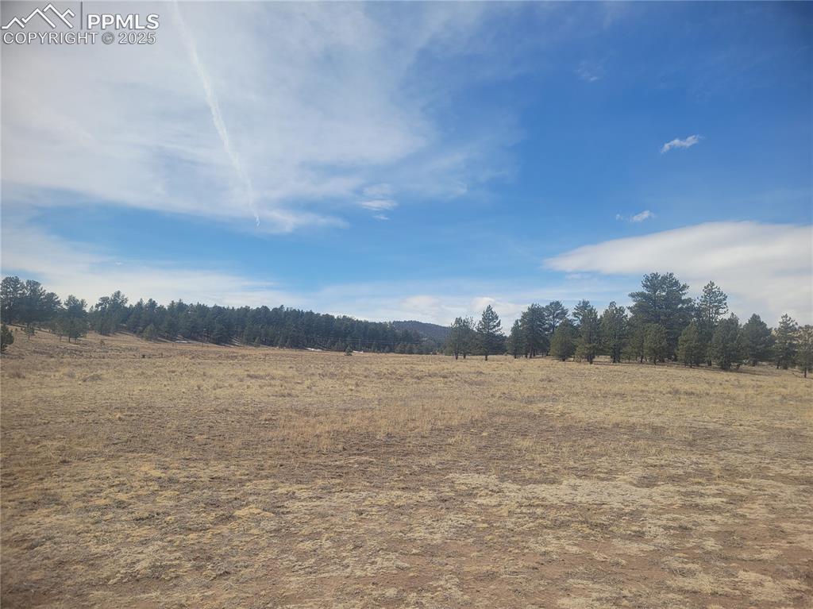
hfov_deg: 67.3
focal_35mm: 26
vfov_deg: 53.0
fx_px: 610
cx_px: 406
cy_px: 304
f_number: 1.8
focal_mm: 5.4
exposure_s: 1/2797
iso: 40
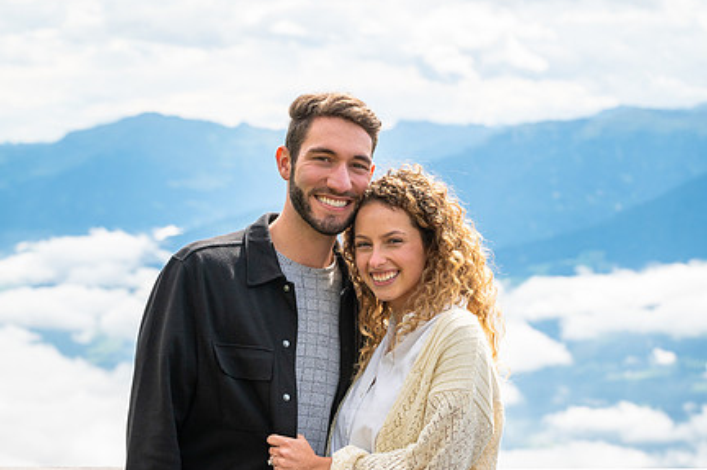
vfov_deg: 10.0
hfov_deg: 15.0
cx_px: 357
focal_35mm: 137
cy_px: 295
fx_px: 2687
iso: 320
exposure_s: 1/800
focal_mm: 102
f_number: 8
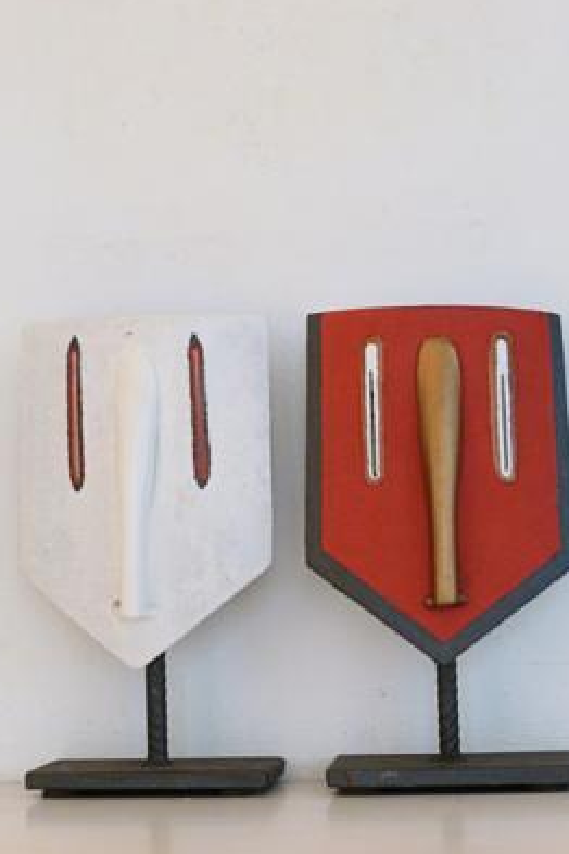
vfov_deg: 27.7
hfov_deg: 18.7
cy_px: 422
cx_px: 291
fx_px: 1731
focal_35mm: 73
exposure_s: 1/10
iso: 400
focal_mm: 12.3
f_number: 4.6
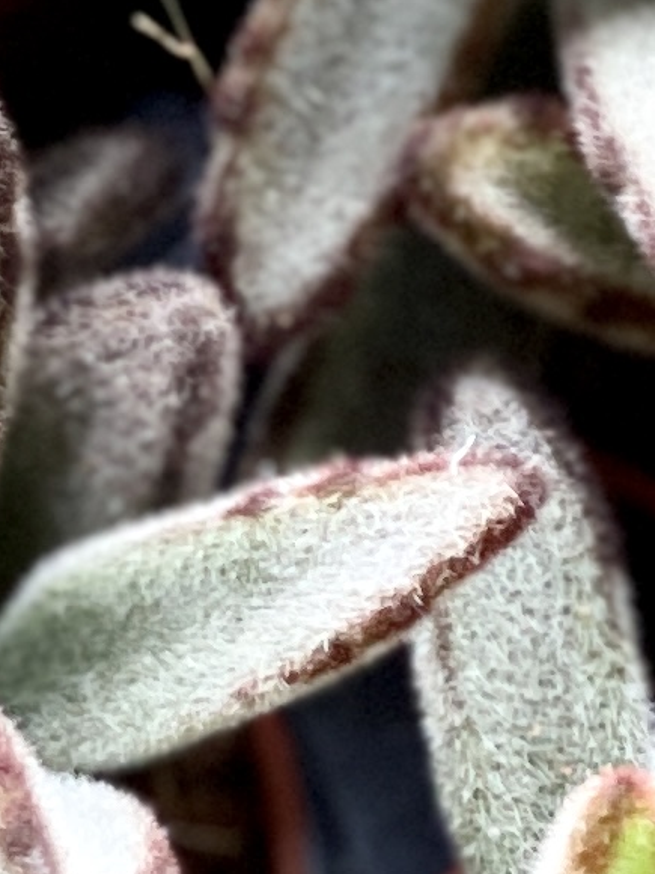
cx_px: 1223
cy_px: -33
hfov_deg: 3.3
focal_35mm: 445
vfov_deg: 4.4
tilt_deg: -41.8
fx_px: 11227
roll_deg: +0.2
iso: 80
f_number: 2.2
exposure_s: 1/121
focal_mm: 7.5
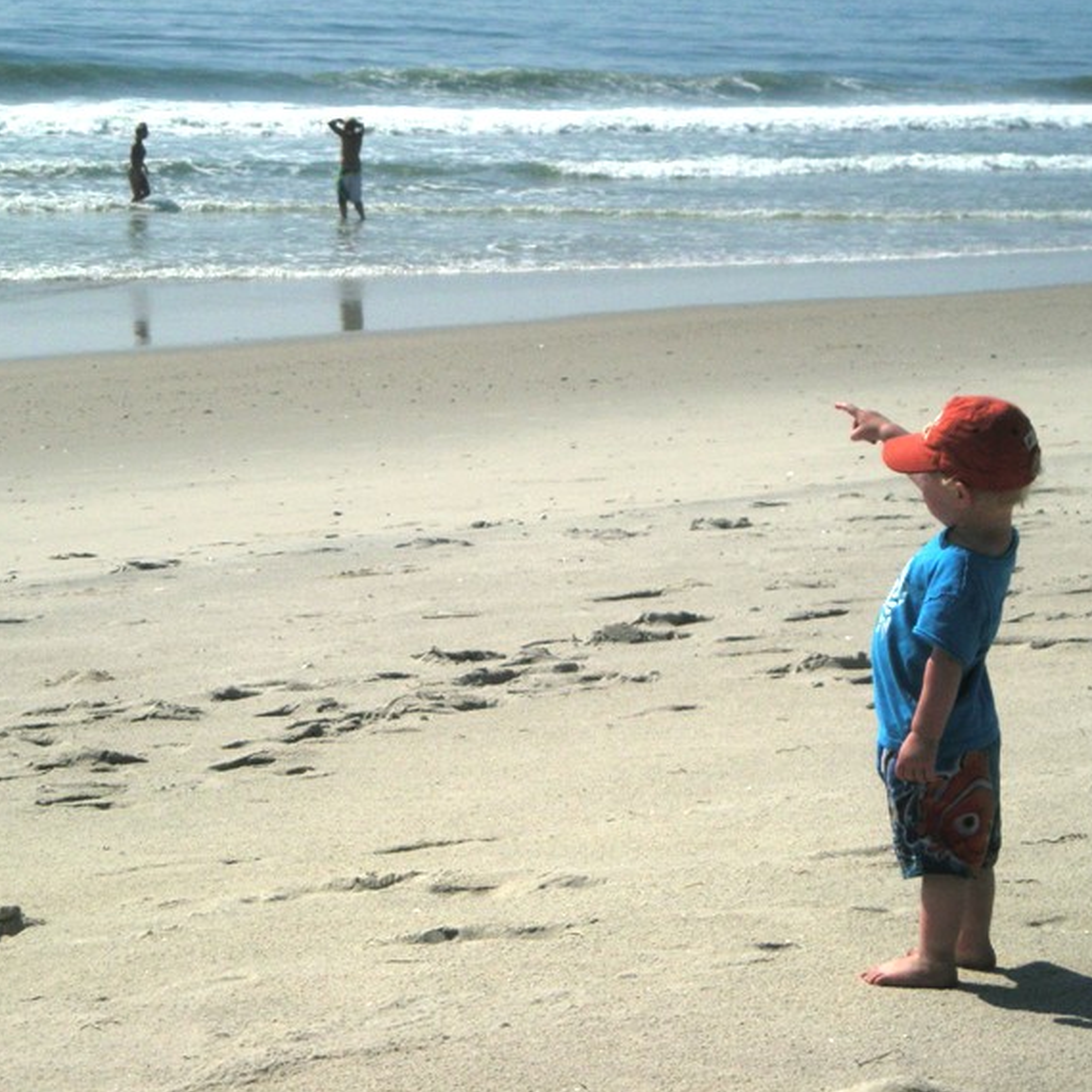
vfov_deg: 14.0
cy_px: 544
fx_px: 4461
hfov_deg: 14.0
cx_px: 590
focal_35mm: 125
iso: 50
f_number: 9.4
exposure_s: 1/737
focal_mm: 17.1
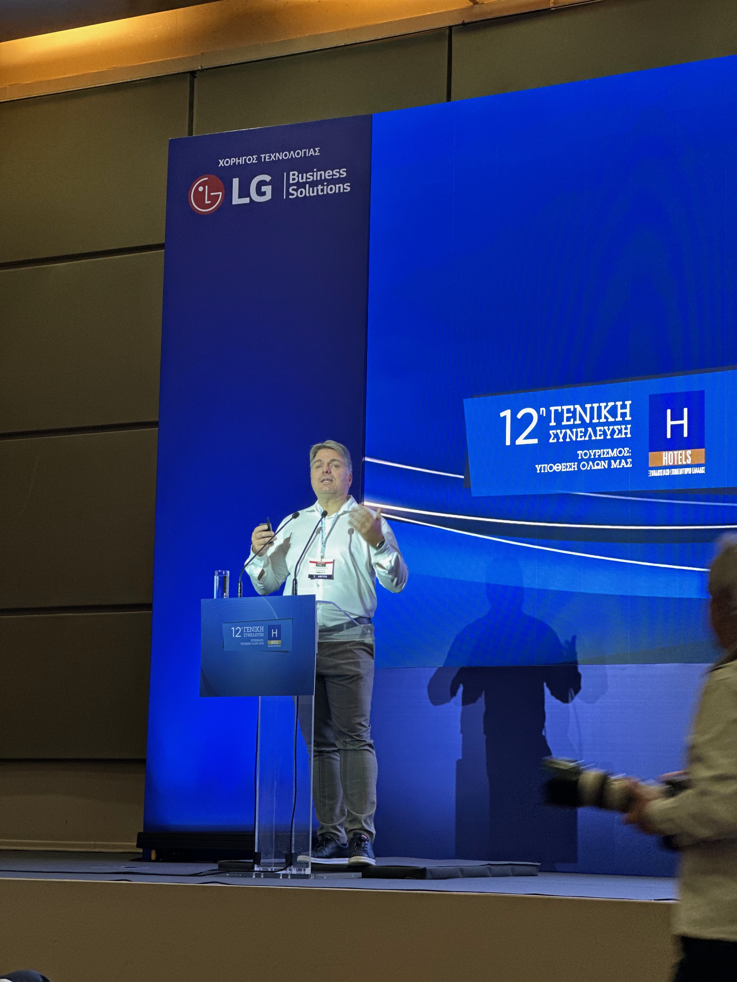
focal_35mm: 77
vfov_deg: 25.3
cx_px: 368
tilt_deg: +9.3
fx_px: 2186
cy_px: 491
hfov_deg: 19.1
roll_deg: -1.7
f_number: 2.8
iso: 160
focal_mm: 9
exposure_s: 1/40
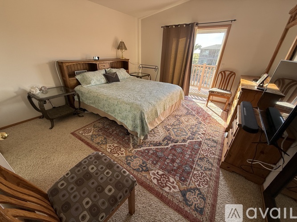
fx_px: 120
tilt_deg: -25.8
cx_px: 148
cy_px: 111
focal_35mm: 14
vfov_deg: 85.7
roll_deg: -1.1
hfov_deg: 102.1
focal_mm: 2.22
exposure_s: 1/99
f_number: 2.2
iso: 80
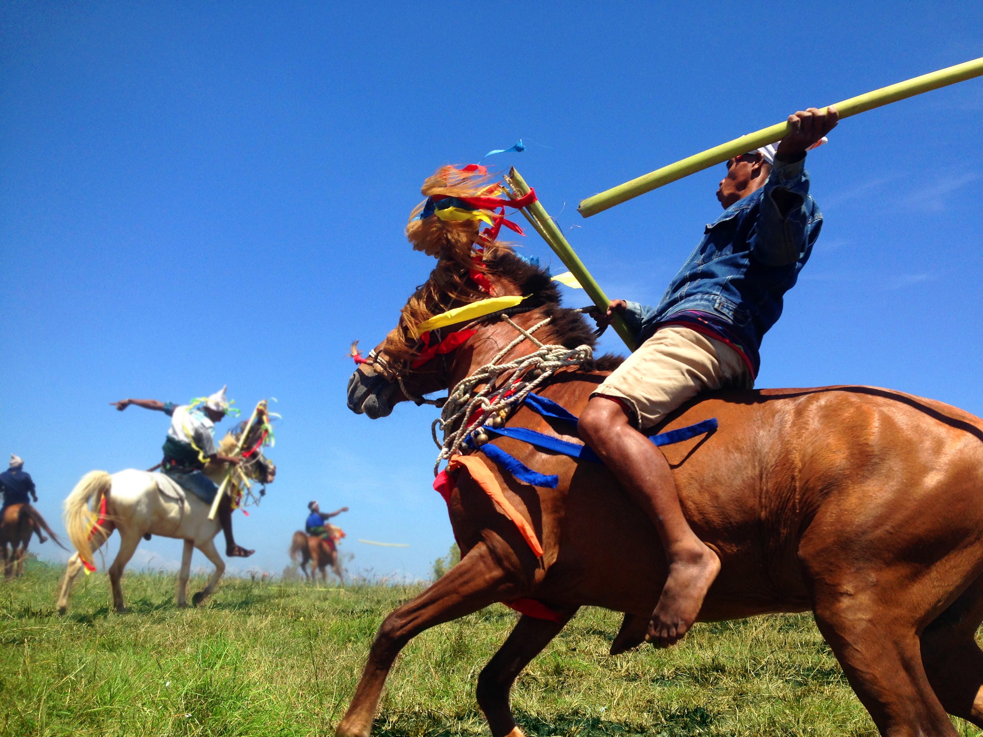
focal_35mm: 33
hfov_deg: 55.4
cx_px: 492
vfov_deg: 42.9
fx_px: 937
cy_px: 368
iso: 50
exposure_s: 1/1506
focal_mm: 4.12
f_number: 2.4
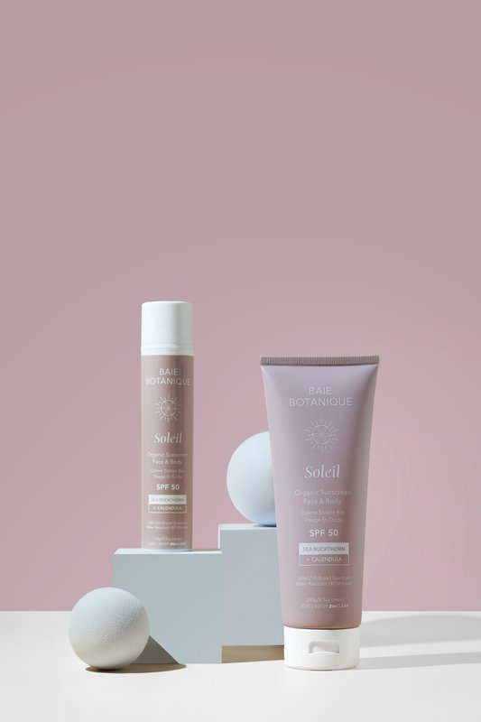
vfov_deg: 27.0
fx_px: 1504
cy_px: 361
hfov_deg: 18.2
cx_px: 240
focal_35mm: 75
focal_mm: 50
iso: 200
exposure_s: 1/150
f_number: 5.6
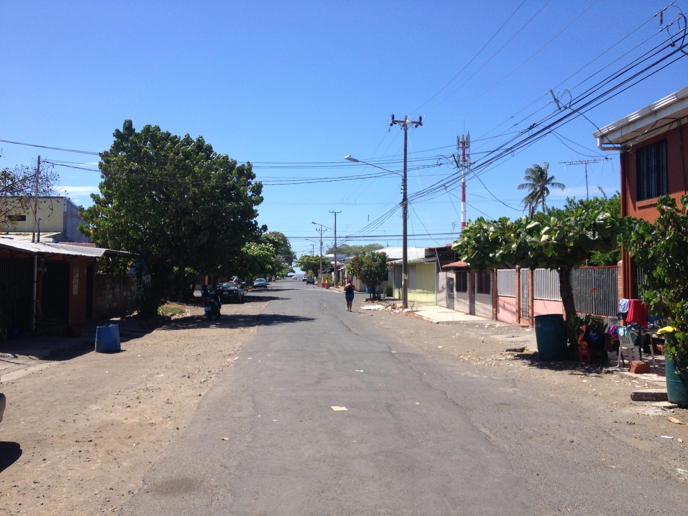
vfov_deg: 40.7
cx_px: 344
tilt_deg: +0.4
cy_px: 258
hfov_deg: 52.6
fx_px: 696
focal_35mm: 35
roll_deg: +0.8
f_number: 2.4
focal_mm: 4.28
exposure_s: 1/1727
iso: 50
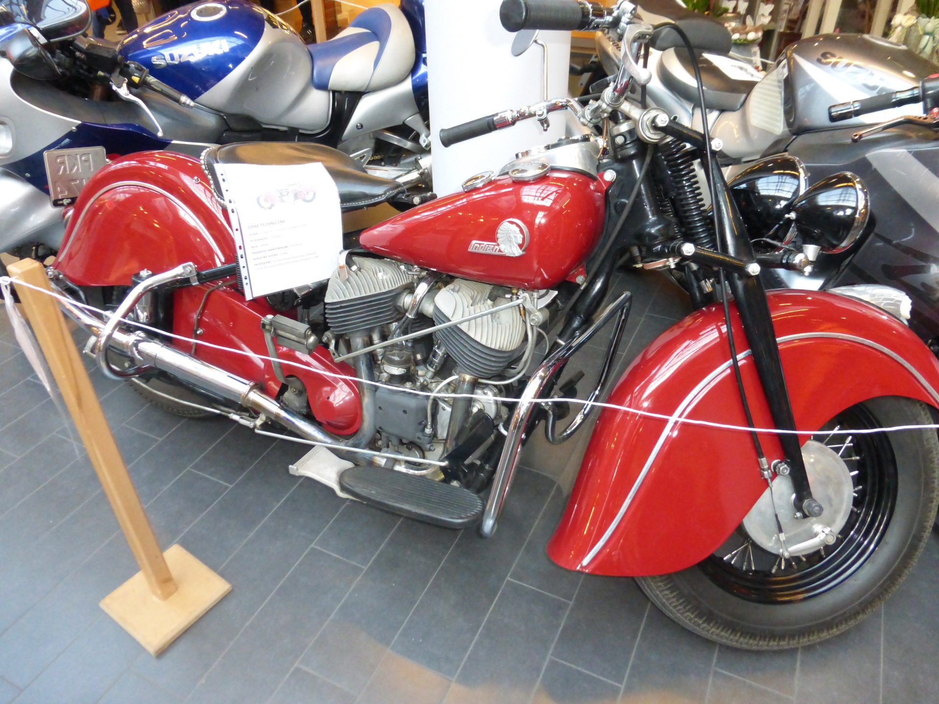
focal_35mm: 25
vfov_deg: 54.9
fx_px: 678
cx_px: 470
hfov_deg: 69.4
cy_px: 352
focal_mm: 4.3
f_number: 3.3
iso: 800
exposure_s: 1/60
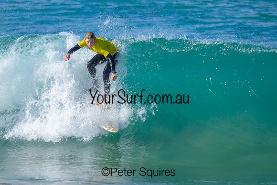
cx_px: 124
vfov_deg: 1.3
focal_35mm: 1098
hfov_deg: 1.9
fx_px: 8453
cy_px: 69
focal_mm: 800
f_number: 6.3
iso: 320
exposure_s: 1/2000
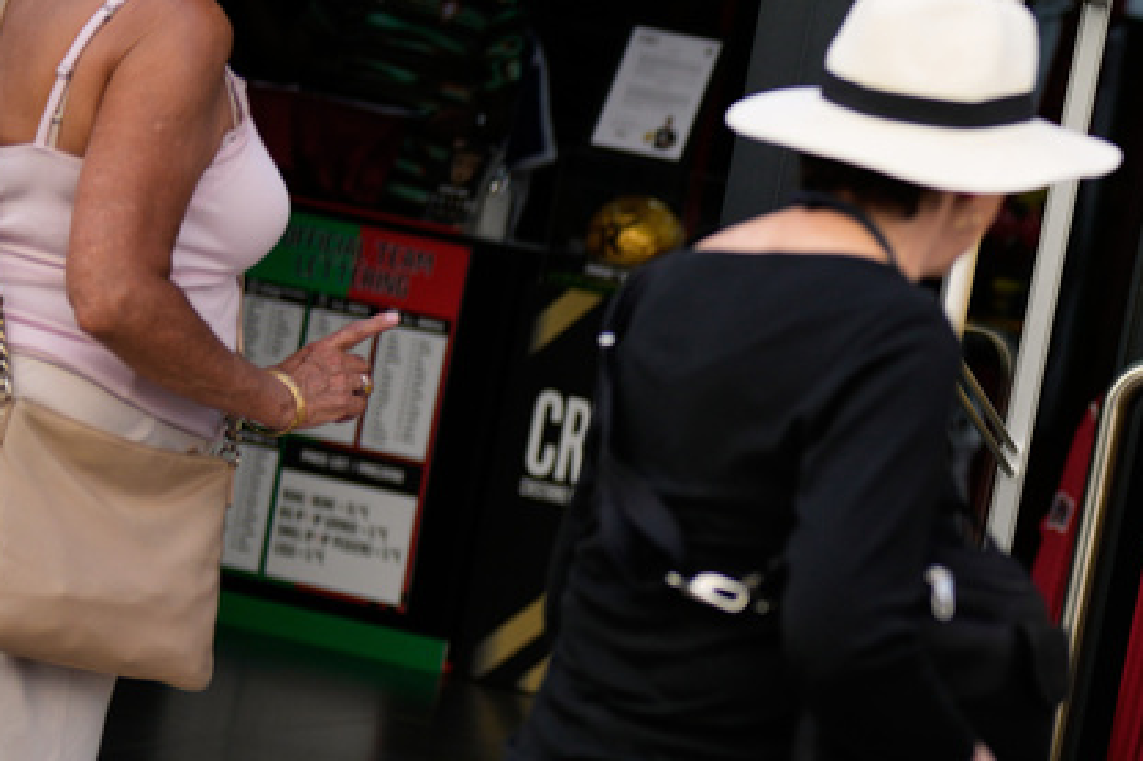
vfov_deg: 11.1
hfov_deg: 16.0
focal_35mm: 123
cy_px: 511
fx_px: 3904
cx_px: 1371
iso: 160
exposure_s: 1/2000
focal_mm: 50
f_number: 1.4
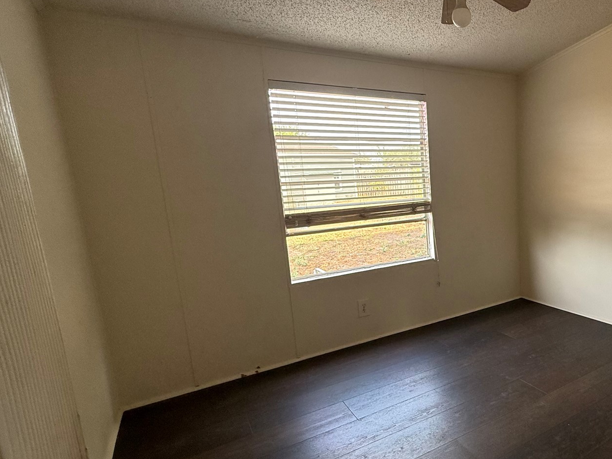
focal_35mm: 23
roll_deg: +2.0
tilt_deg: -10.0
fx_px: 407
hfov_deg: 68.9
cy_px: 245
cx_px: 461
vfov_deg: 58.8
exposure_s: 1/99
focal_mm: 2.22
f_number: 2.2
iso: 160
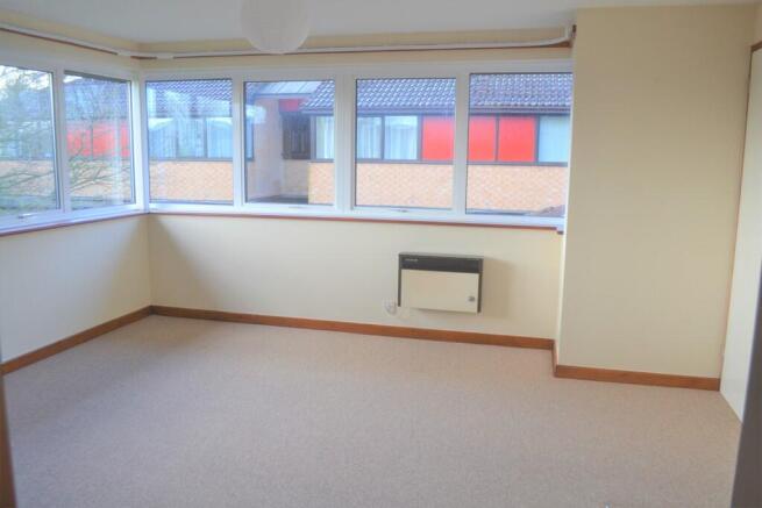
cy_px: 254
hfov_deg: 67.4
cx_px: 381
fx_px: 572
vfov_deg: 48.0
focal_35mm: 27
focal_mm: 18
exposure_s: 1/100
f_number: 5
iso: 400
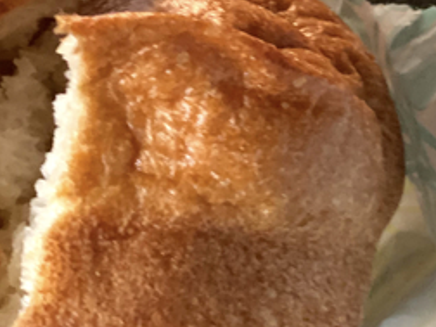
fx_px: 2078
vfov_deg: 9.0
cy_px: 114
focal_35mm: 165
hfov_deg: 11.8
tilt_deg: -61.2
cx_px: 0
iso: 500
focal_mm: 6
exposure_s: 1/20
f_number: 2
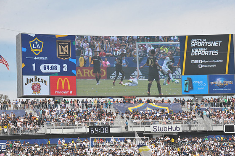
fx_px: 913
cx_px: 119
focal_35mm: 140
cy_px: 80
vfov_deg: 9.8
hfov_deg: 14.7
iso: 320
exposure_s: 1/500
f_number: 11
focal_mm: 135
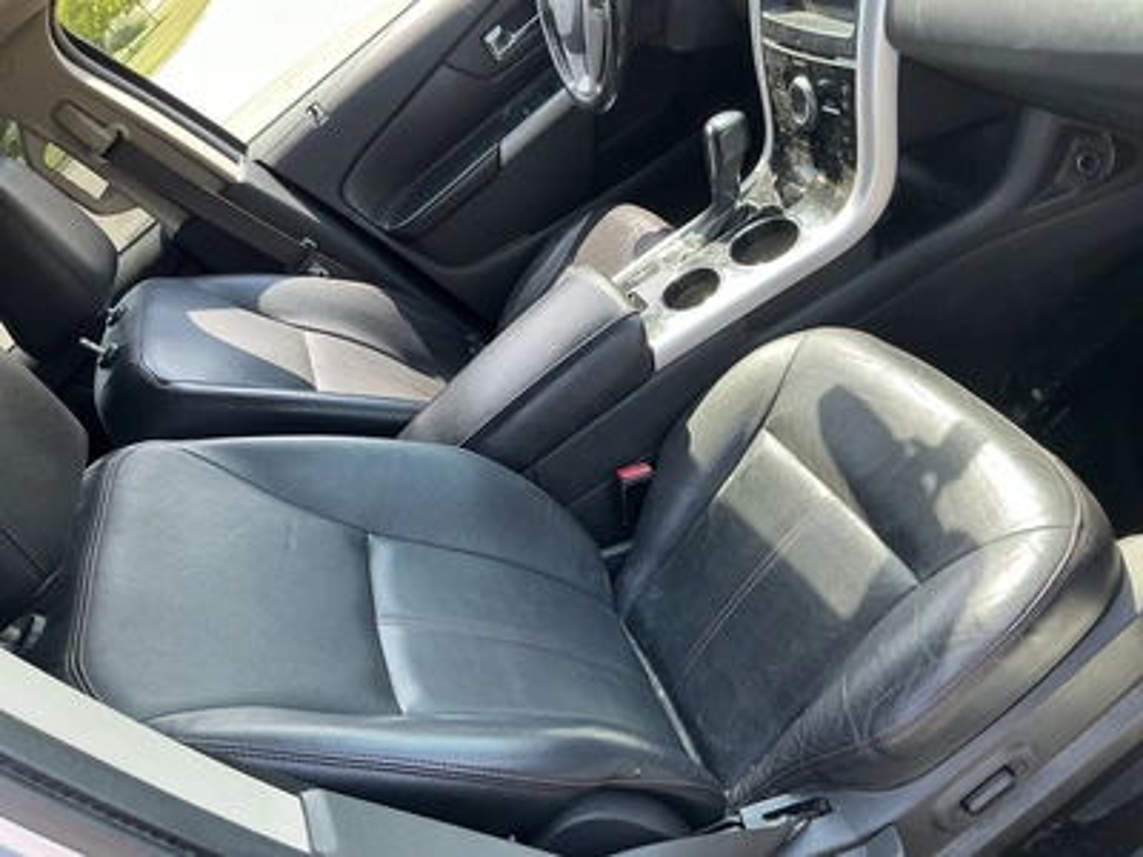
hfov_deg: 63.4
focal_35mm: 28
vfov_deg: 49.7
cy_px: 428
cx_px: 572
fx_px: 925
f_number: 1.8
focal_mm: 3
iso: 25
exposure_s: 1/122
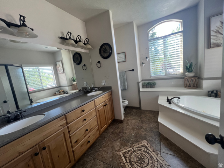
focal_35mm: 13
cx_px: 112
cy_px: 84
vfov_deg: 89.9
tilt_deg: -7.7
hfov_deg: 106.2
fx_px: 84
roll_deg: +8.1
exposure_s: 1/120
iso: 125
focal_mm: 1.57
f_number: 1.8
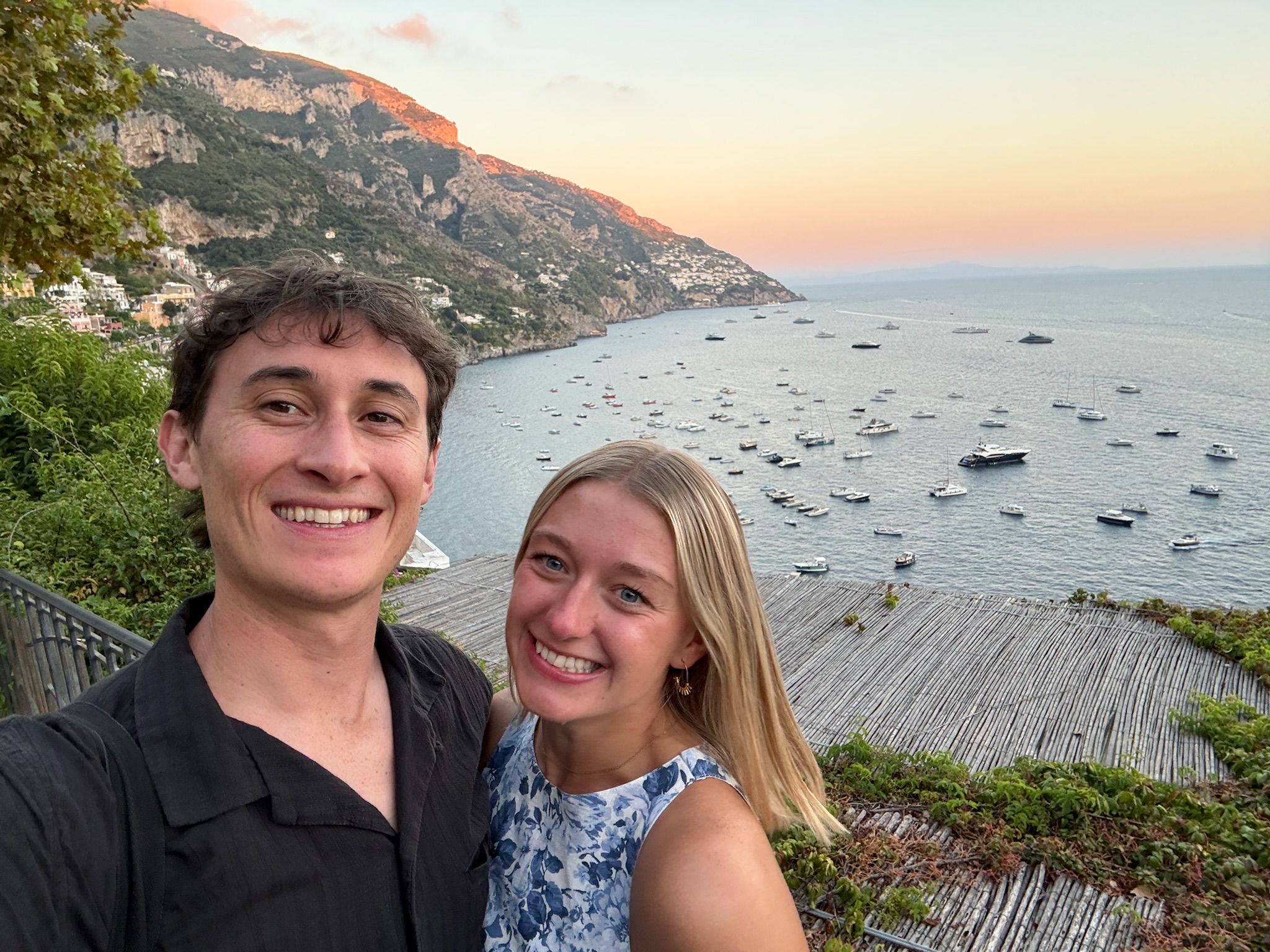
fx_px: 844
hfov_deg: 73.9
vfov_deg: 58.9
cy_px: 476
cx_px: 635
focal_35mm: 23
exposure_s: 1/50
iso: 64
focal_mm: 2.69
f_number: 1.9
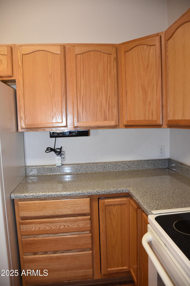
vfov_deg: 67.4
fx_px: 214
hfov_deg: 47.9
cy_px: 143
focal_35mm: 27
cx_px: 95
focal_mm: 18
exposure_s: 1/60
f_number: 4
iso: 320
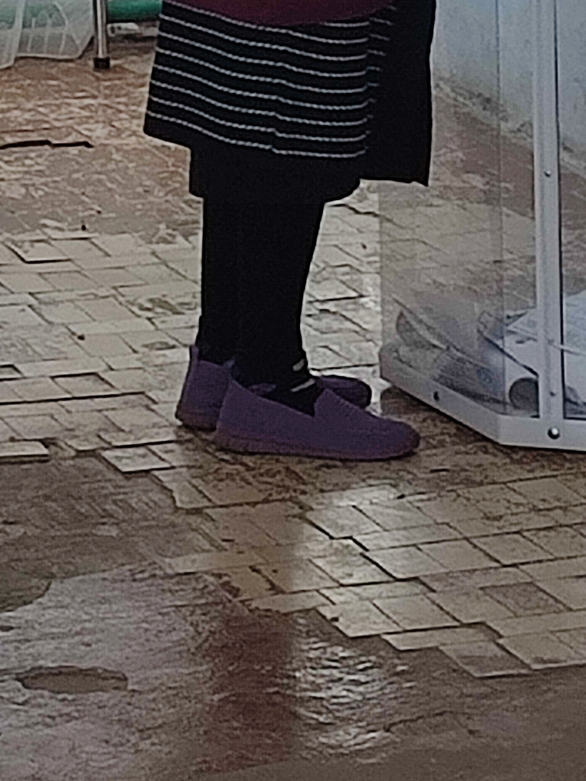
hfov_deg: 20.5
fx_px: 1603
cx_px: 455
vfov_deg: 26.3
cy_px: 44
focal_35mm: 71
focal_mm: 5.89
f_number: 1.89
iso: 50
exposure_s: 1/117
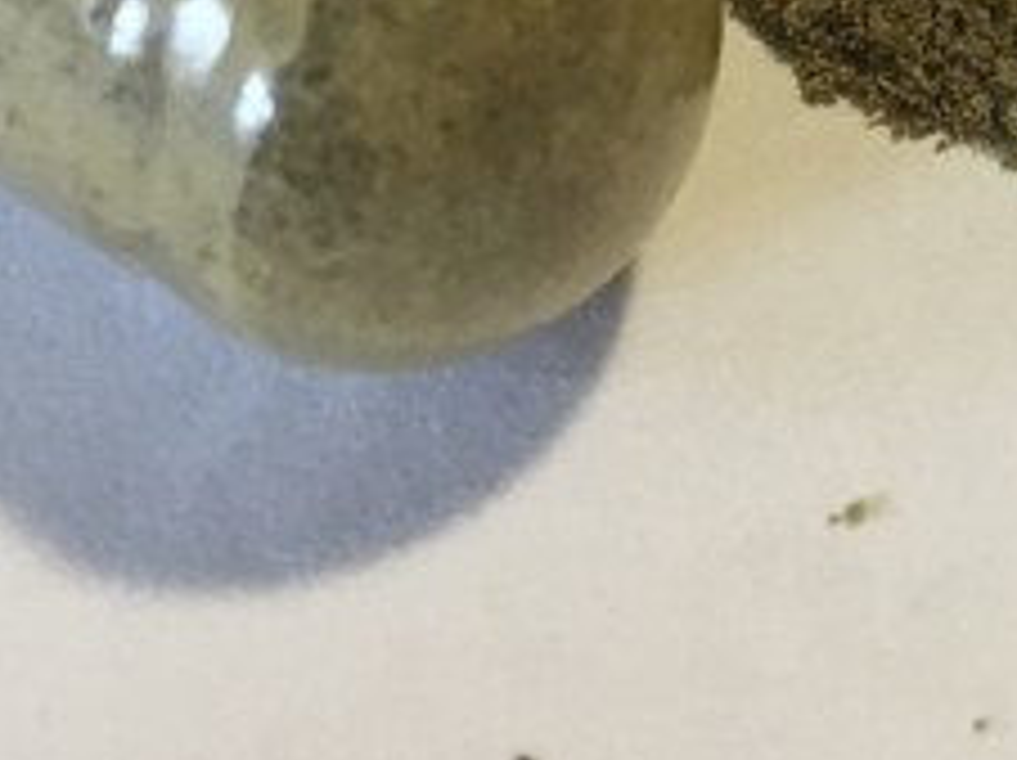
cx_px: 1184
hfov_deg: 12.6
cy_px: -931
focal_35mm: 154
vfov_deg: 8.9
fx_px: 4520
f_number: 2.2
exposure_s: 1/30
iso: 40
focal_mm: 4.15
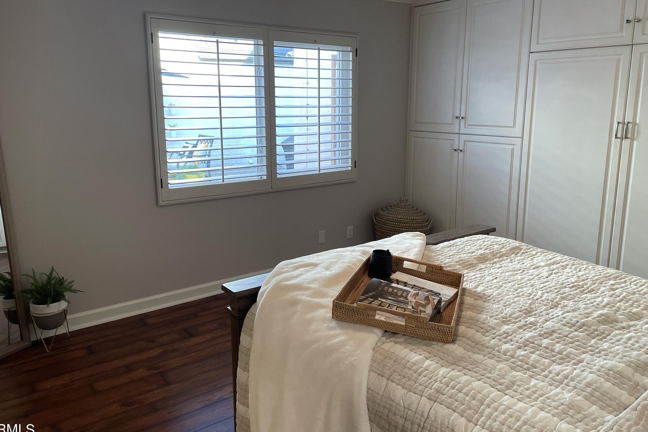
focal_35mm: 28
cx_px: 319
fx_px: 504
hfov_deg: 65.5
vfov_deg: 46.4
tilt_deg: -10.4
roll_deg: +0.6
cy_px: 201
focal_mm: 4.2
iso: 125
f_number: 1.6
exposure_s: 1/120
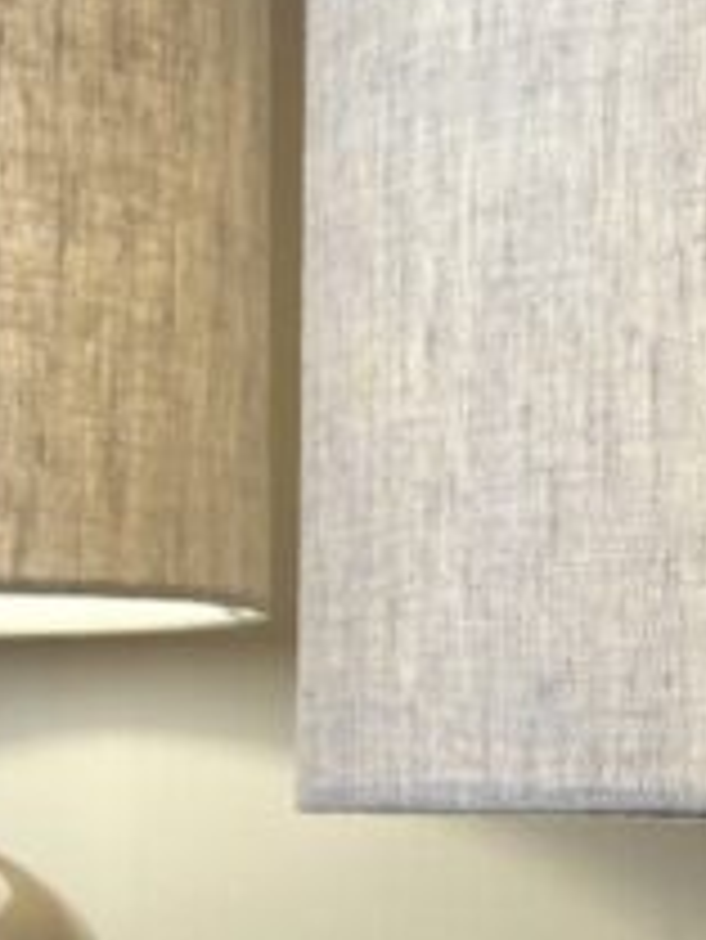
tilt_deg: +5.6
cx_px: 364
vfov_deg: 17.0
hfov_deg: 12.8
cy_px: 452
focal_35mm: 116
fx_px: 3151
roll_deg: +0.5
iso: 64
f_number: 1.5
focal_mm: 5.7
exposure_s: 1/100
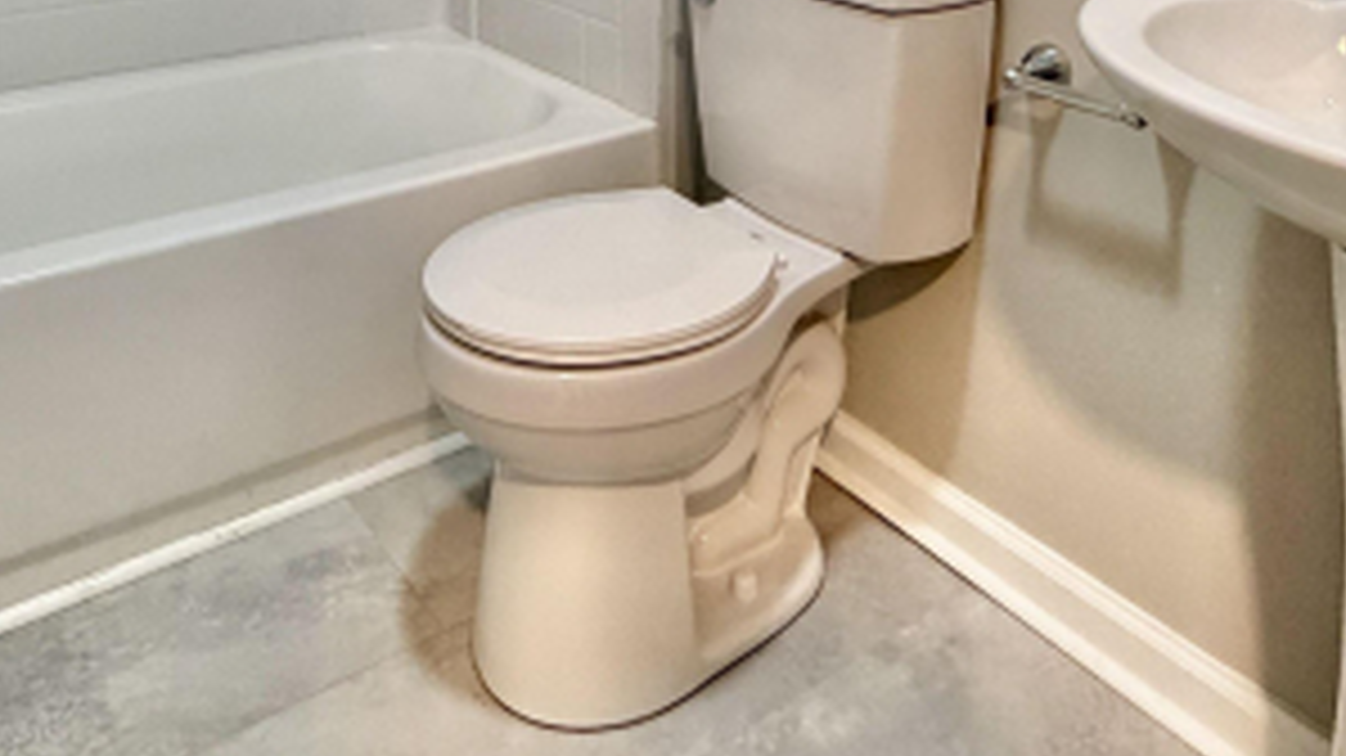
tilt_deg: -4.7
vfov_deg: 29.1
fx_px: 1213
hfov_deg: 57.7
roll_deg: -0.6
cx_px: 551
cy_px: -189
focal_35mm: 34
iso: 400
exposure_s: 1/60
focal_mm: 2.22
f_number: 2.2
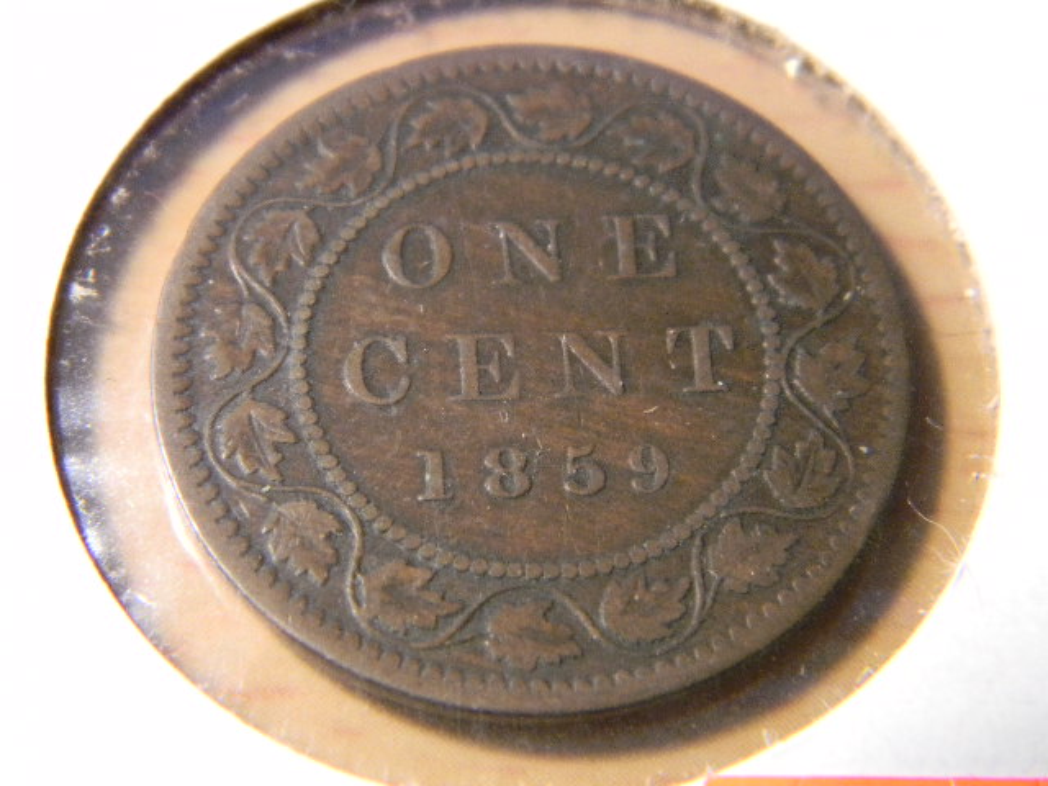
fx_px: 2513
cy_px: 393
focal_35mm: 83
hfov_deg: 23.6
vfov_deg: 17.8
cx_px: 524
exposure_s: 1/34
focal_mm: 15.1
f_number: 4.5
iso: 400
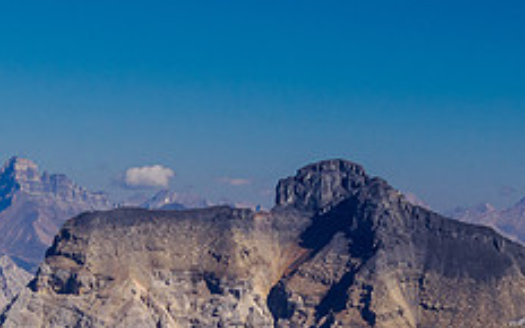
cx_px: 272
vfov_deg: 6.2
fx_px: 3033
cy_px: 370
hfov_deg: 9.9
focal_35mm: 212
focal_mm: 40
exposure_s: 1/200
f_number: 8
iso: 200
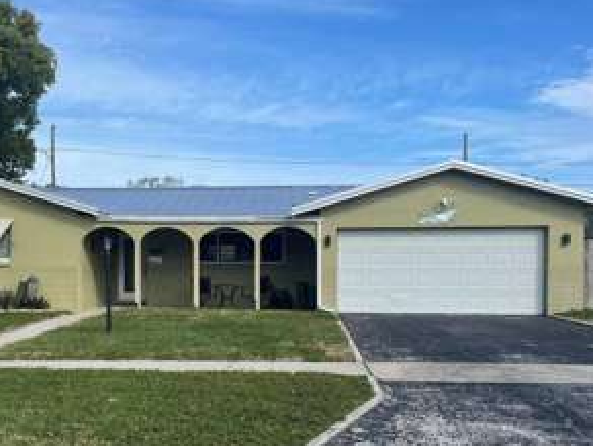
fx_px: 737
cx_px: 211
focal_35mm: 43
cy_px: 295
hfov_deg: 43.4
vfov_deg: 33.4
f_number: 1.6
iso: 32
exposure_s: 1/3040
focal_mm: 4.2
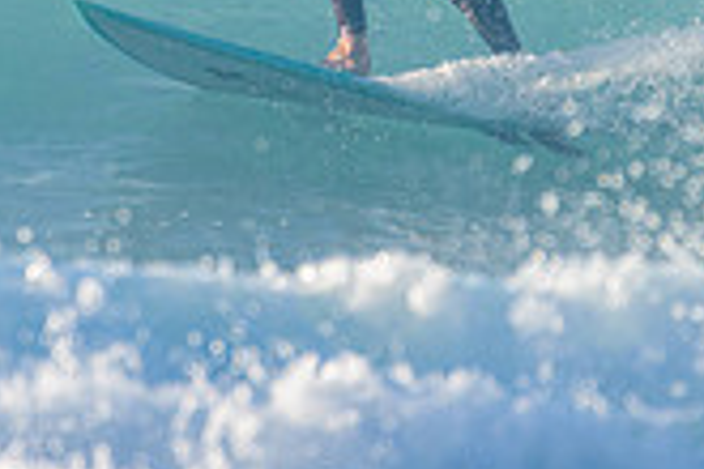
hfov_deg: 1.2
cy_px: -194
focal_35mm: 1756
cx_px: 299
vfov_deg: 0.8
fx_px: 34337
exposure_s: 1/2000
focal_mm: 500
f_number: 5.6
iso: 320
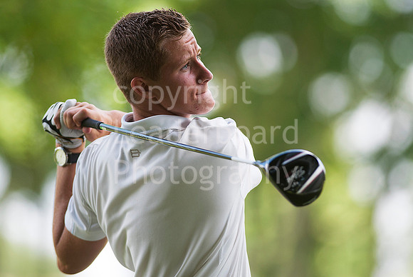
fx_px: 3445
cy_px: 138
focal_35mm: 300
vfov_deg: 4.6
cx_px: 206
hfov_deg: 6.9
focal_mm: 300
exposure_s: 1/1000
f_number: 2.8
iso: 320
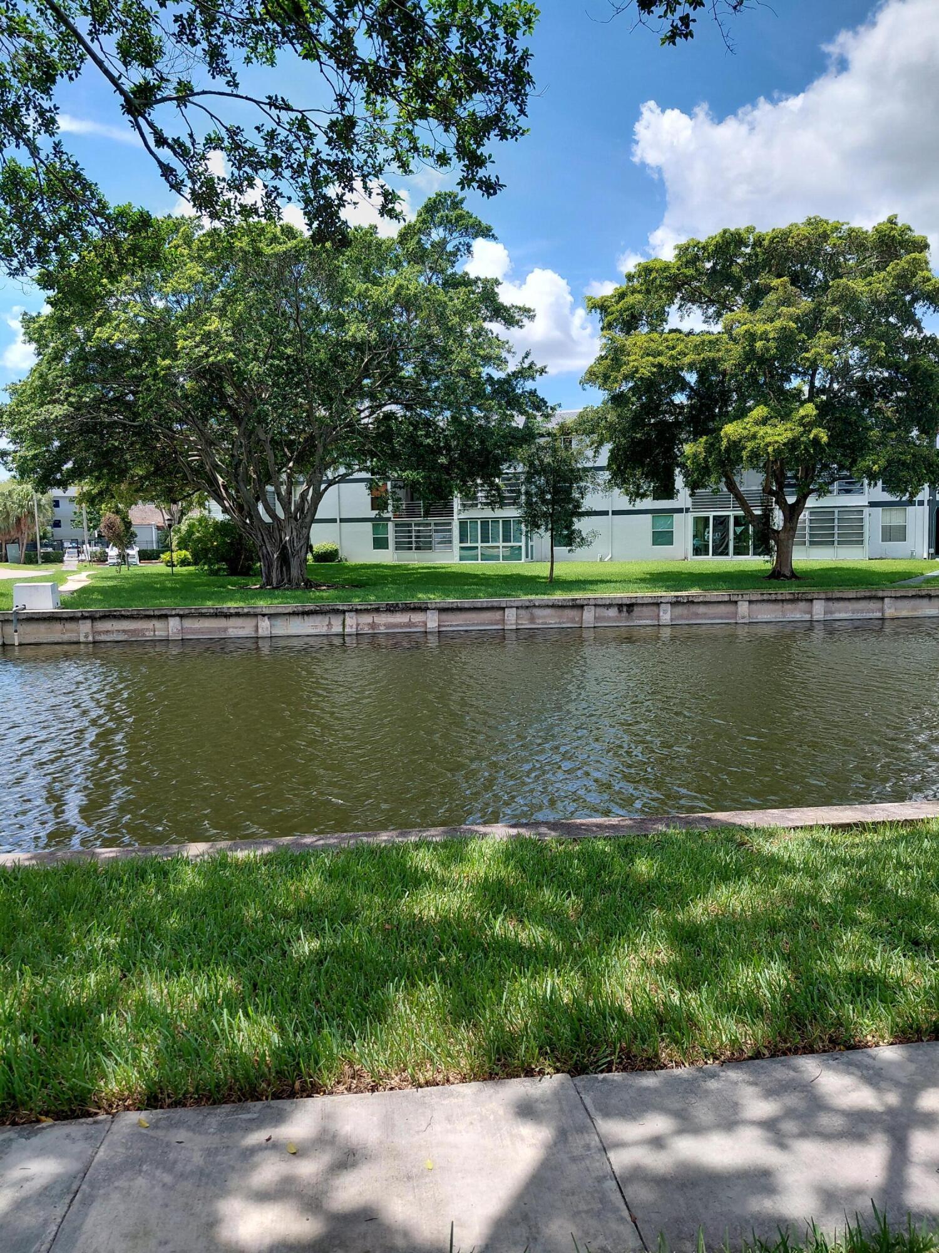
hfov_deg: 54.9
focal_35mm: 25
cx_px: 470
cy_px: 626
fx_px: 904
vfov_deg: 69.4
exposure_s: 1/1292
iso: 50
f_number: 1.8
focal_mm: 4.69
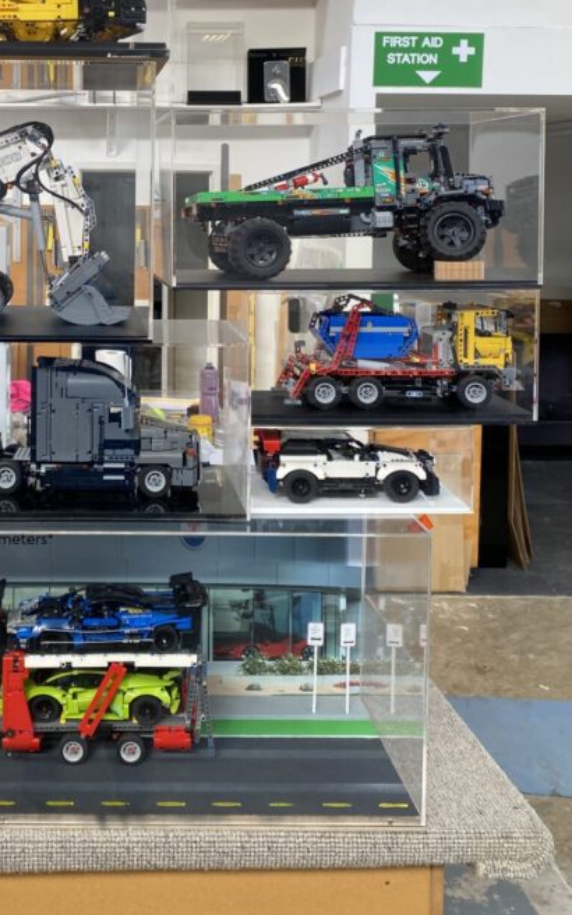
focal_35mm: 43
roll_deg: +0.3
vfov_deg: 45.0
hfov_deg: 29.0
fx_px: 1073
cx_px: 91
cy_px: 257
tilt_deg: -1.9
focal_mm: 4.25
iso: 32
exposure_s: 1/271
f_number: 1.8
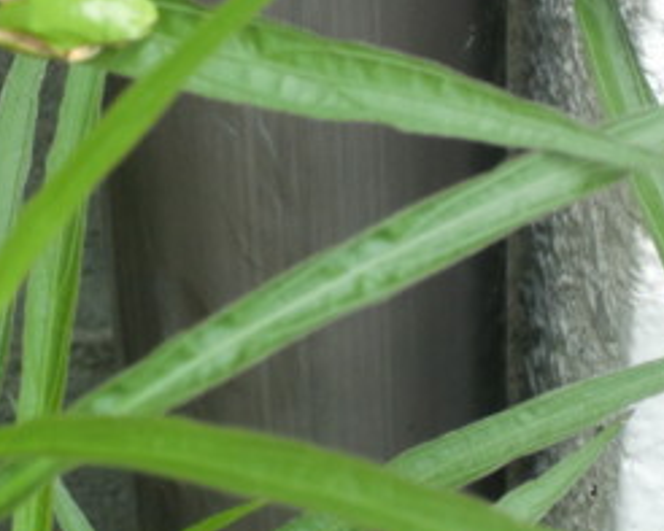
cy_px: 78
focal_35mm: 200
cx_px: 167
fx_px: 3932
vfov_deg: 7.7
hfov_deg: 9.6
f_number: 5.8
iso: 160
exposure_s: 1/100
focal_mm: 19.6
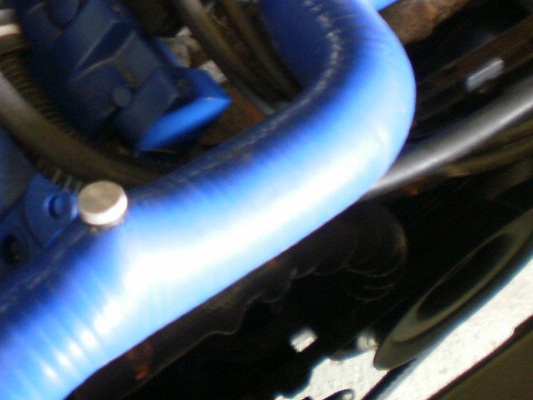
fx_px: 1571
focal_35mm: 102
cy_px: -104
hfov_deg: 18.6
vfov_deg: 14.0
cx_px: -35
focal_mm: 6.3
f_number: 3.1
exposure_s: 1/5
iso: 125
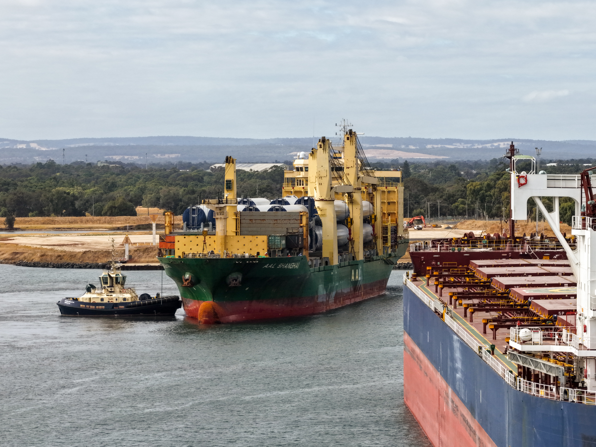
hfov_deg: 11.8
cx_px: 298
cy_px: 224
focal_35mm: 168
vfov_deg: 8.8
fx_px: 2893
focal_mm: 40
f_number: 2.8
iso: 320
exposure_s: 1/100
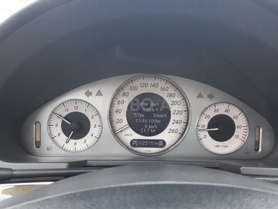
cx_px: 139
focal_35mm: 27
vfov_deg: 51.4
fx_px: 217
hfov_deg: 65.3
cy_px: 104
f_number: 1.9
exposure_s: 1/33
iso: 200
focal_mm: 3.6
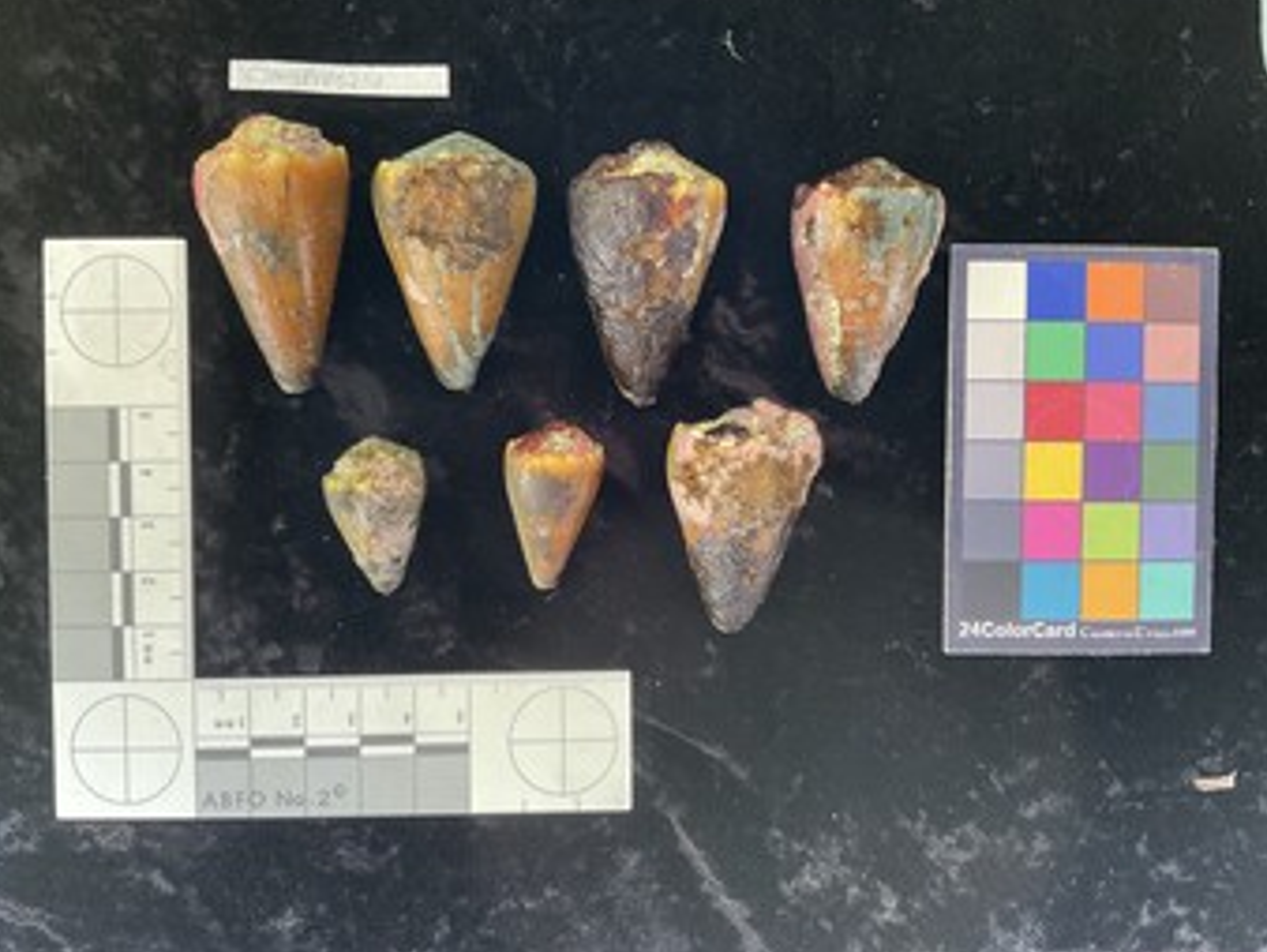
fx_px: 1099
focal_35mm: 30
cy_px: 467
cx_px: 634
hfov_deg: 59.9
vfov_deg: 46.8
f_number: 1.8
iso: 100
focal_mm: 3
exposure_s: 1/60
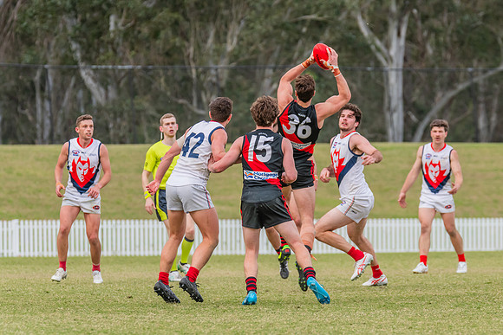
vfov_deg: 4.1
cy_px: 140
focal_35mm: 336
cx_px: 287
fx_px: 4696
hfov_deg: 6.1
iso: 800
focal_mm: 270
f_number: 7.1
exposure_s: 1/1250
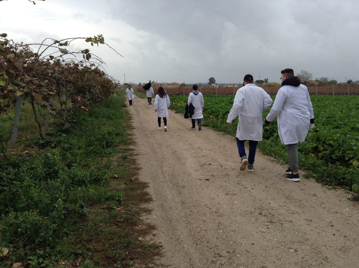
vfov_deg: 42.8
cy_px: 134
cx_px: 180
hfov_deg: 55.4
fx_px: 342
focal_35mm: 33
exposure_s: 1/262
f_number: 2.4
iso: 25
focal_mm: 3.3
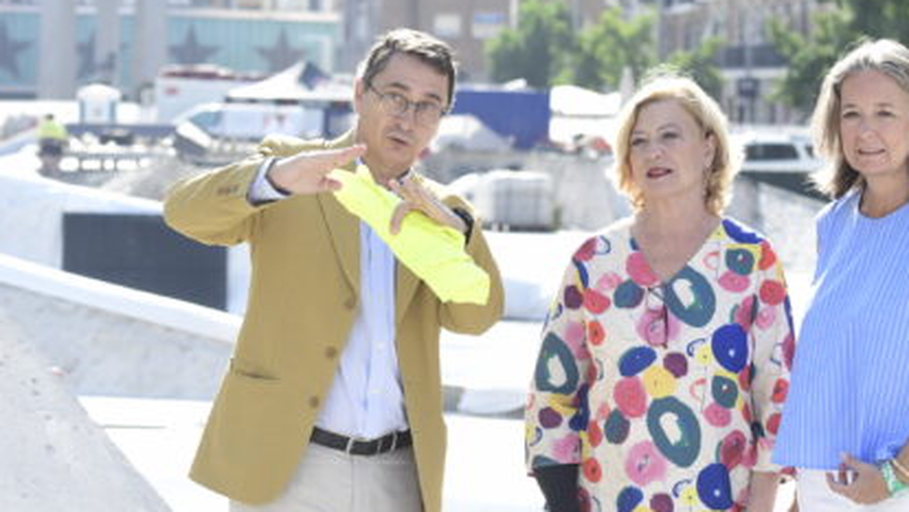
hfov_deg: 15.8
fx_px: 3278
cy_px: 305
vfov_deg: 8.9
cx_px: 369
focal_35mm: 136
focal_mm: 70
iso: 1000
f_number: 5
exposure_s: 1/2000
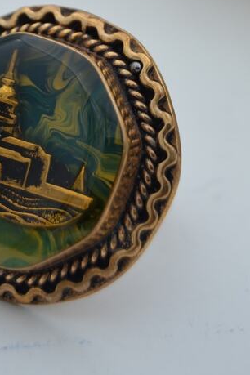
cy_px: 15
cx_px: 79
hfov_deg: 8.2
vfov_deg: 12.2
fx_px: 1740
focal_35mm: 167
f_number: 7.1
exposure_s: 1/200
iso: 200
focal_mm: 55
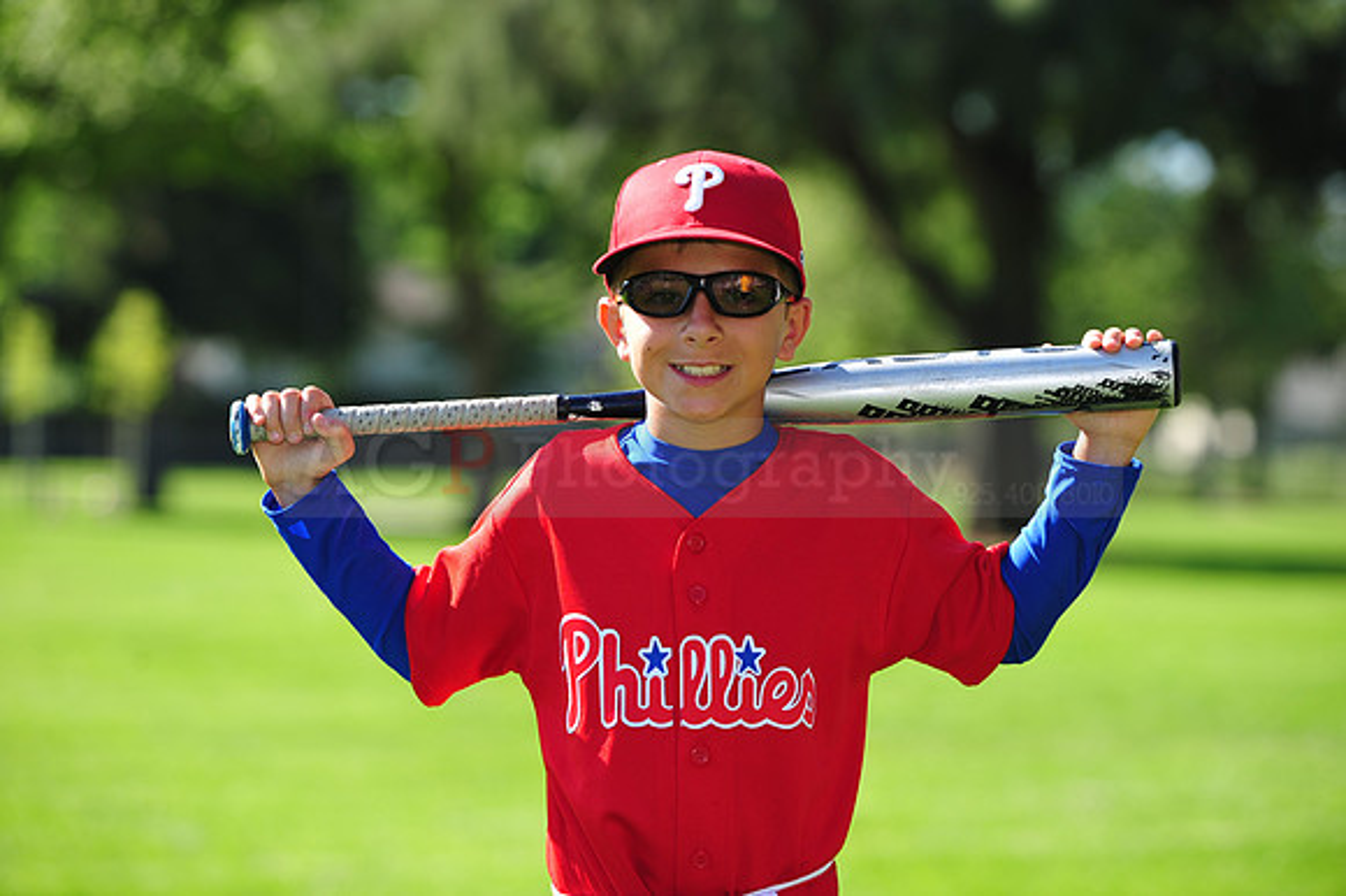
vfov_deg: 8.8
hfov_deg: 13.3
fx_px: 5792
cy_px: 448
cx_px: 673
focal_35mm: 155
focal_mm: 155
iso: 200
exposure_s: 1/500
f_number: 5
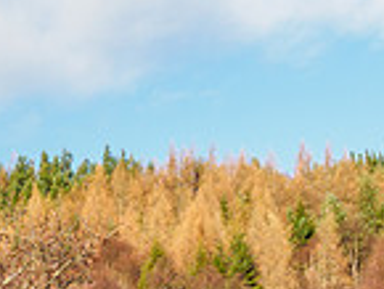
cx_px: -208
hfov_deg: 16.7
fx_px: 1177
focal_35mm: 106
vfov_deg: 13.8
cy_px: 297
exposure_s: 1/100
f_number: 7.1
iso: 200
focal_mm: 12
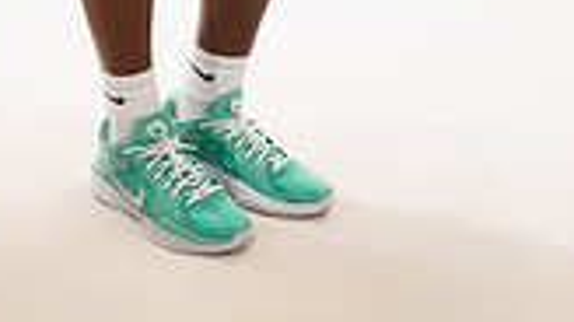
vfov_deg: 9.1
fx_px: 1840
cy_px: -424
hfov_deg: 17.7
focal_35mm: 121
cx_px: 196
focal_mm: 42
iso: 500
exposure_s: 1/320
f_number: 7.1
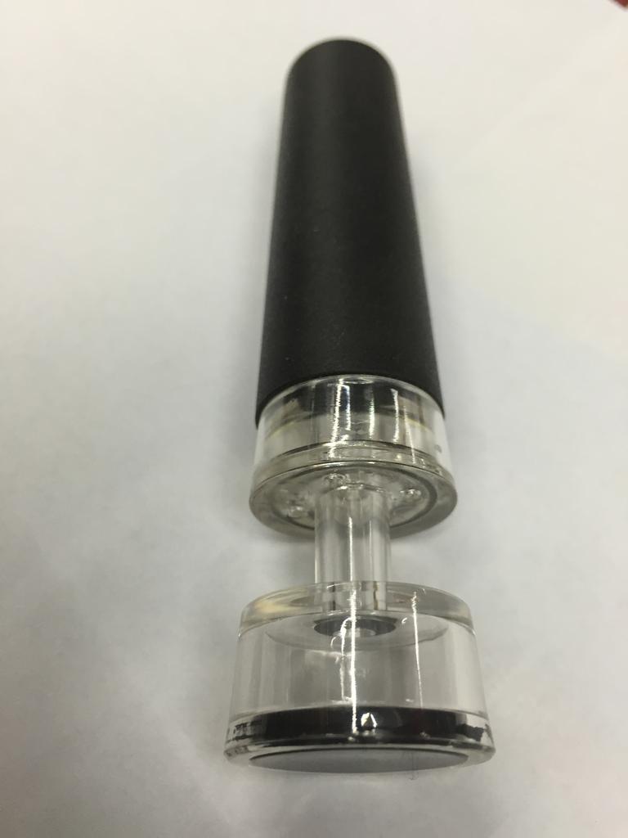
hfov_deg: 48.2
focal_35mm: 29
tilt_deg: -61.9
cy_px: 419
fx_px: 701
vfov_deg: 61.7
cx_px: 314
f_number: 2.2
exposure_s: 1/33
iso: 80
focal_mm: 4.15
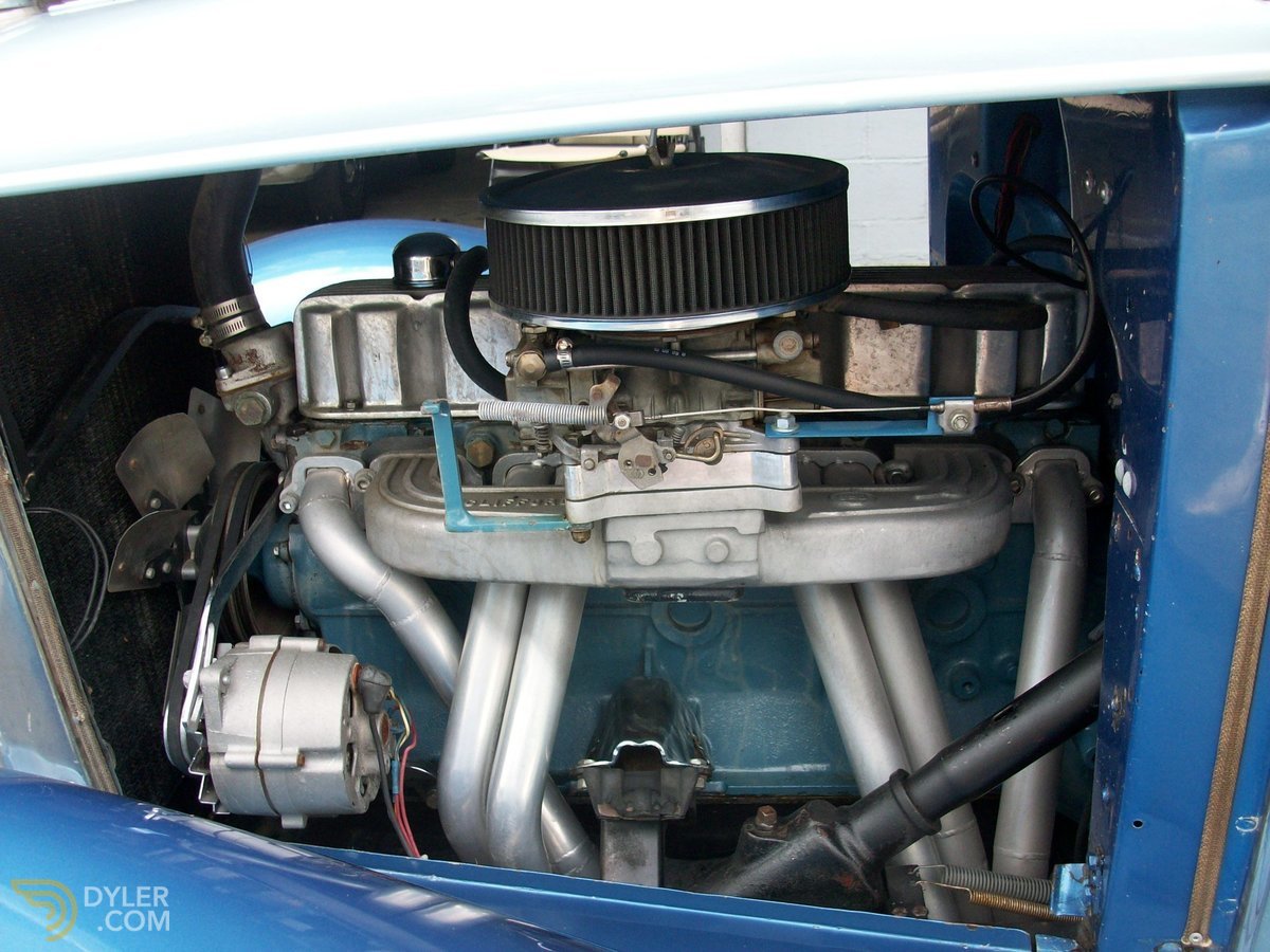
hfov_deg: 54.0
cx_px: 635
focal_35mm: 34
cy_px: 476
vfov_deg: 41.8
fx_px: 1247
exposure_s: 1/129
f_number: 2.8
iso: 64
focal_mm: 5.7
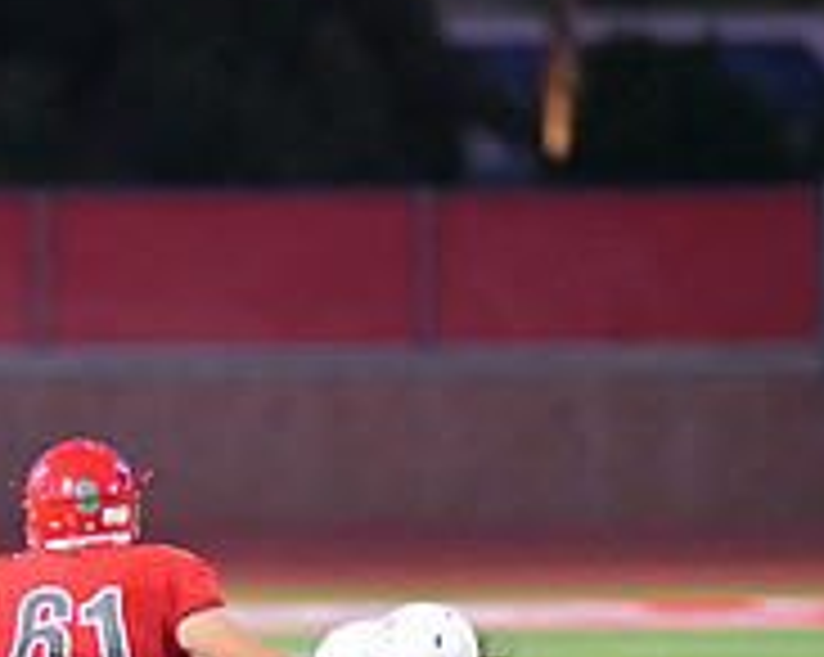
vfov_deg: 1.7
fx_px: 21755
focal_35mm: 893
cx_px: -234
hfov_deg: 2.2
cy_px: 655
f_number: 3.5
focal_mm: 300
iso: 10000
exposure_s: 1/1250
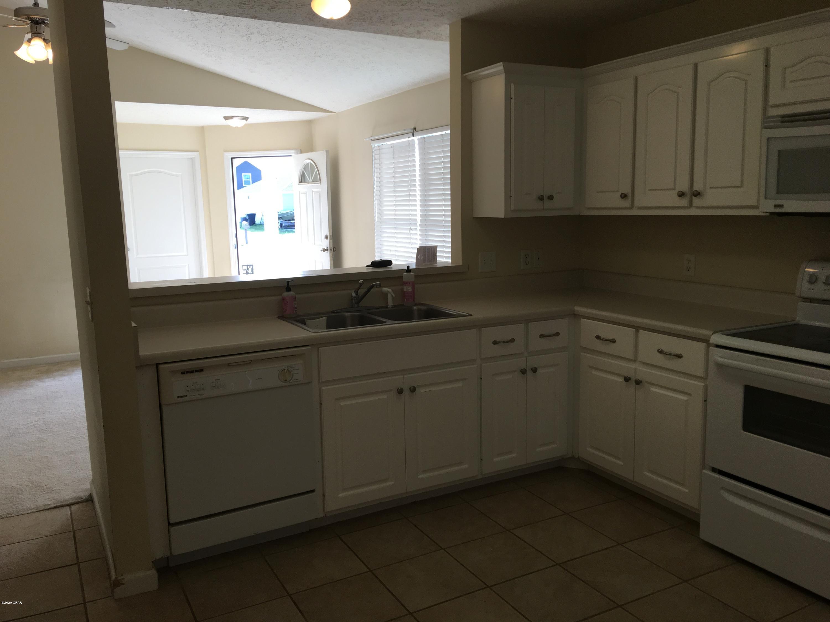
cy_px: 311
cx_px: 415
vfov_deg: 48.2
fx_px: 695
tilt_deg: -7.0
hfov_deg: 61.7
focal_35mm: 29
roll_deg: +1.5
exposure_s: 1/120
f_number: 2.2
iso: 40
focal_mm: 4.15
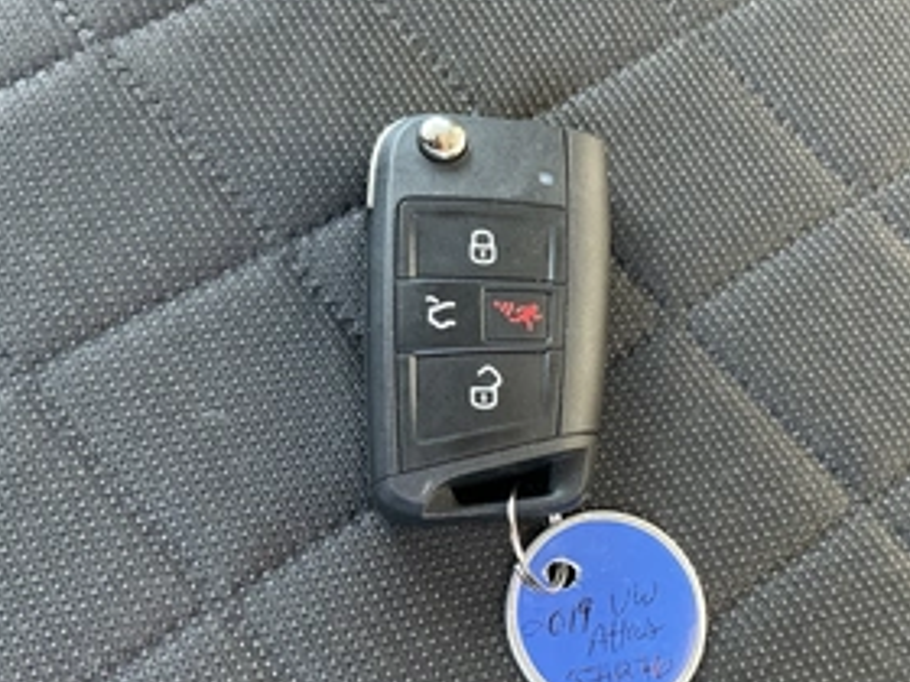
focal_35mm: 40
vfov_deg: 35.9
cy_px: 360
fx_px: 1052
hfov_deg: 46.6
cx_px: 536
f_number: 1.8
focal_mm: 3
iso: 125
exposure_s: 1/60
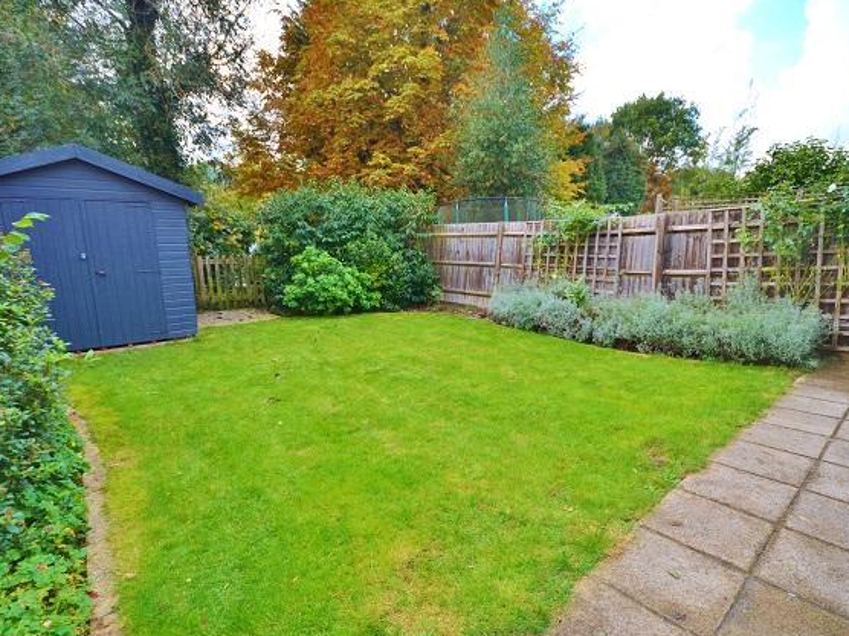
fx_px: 417
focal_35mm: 17
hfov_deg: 91.0
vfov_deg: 74.7
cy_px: 326
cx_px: 415
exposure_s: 1/125
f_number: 5.6
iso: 140
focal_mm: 10
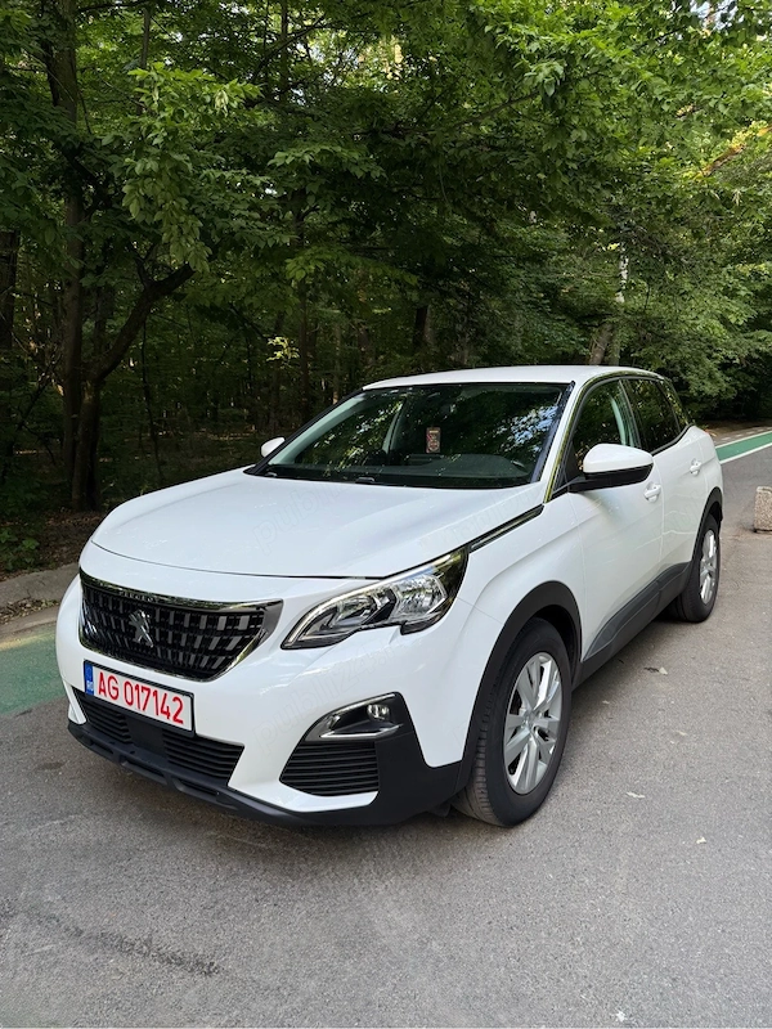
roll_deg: -0.6
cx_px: 386
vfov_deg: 71.6
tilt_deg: -11.0
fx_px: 714
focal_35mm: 24
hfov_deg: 56.8
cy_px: 514
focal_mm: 6.76
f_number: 1.78
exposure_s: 1/125
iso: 64
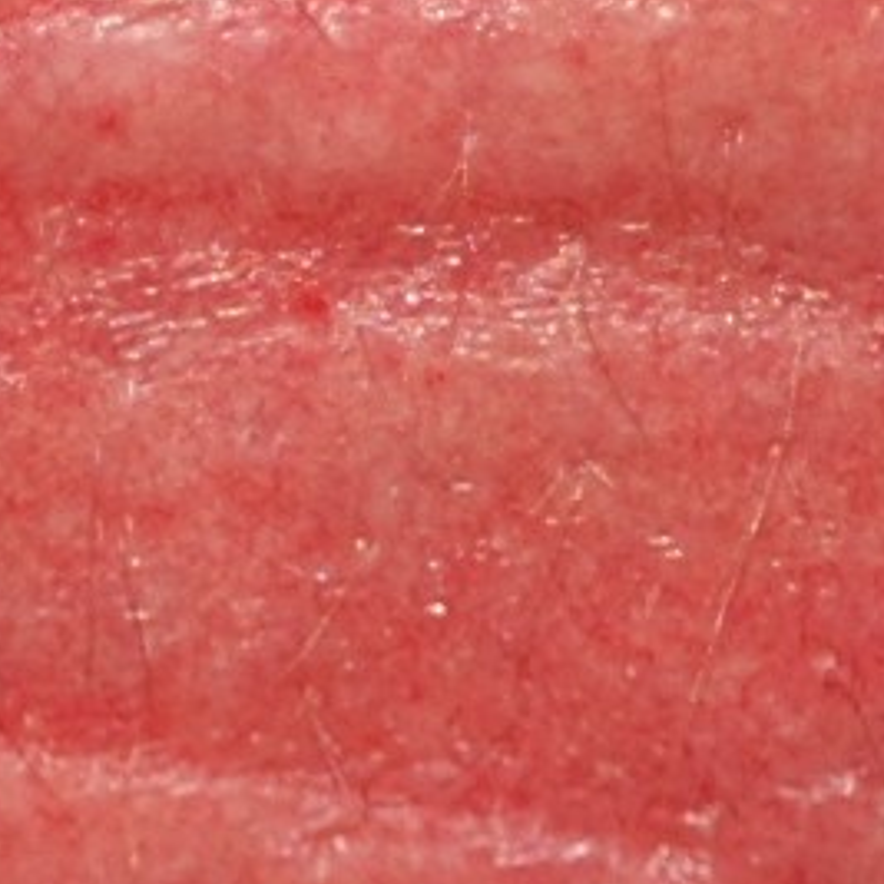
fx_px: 14937
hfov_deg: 3.4
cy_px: 381
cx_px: 180
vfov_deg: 3.4
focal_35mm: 517
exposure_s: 1/60
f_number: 3.3
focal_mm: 60
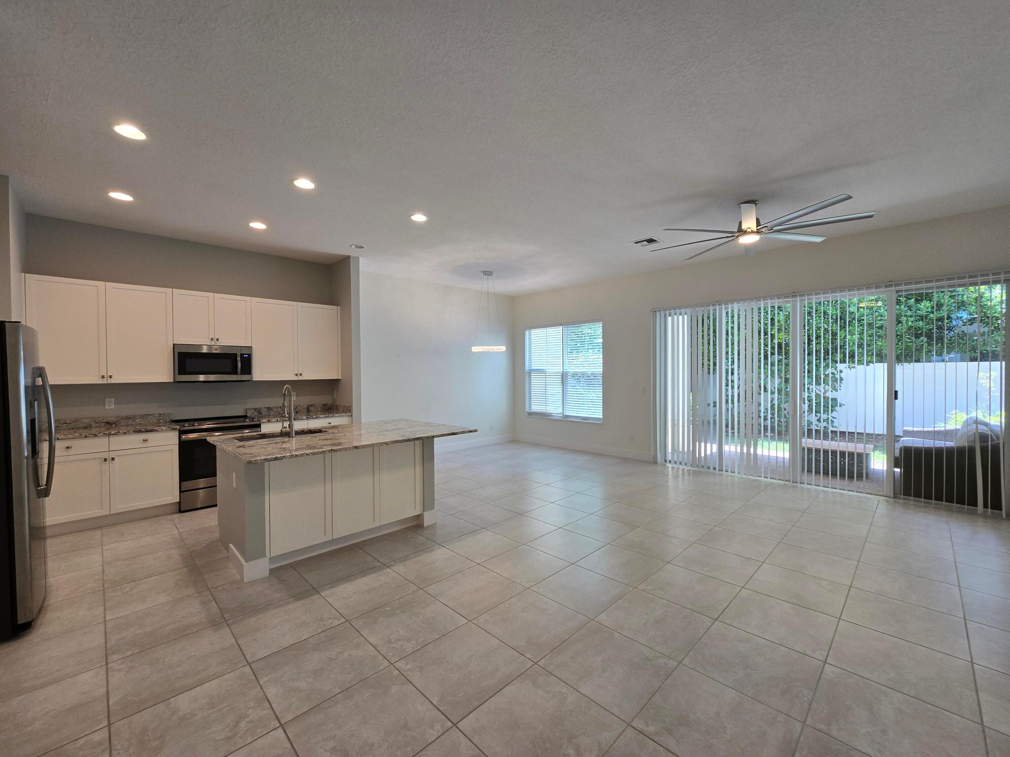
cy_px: 378
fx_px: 379
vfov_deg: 89.9
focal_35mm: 13
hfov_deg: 106.2
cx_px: 505
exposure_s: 1/60
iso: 50
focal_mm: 2.2
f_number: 2.2
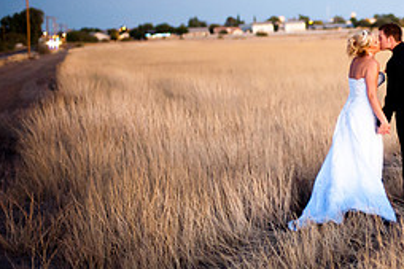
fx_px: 1278
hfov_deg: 17.4
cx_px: 431
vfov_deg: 12.0
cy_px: 80
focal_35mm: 114
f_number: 1.4
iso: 2500
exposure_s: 1/80
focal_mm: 50
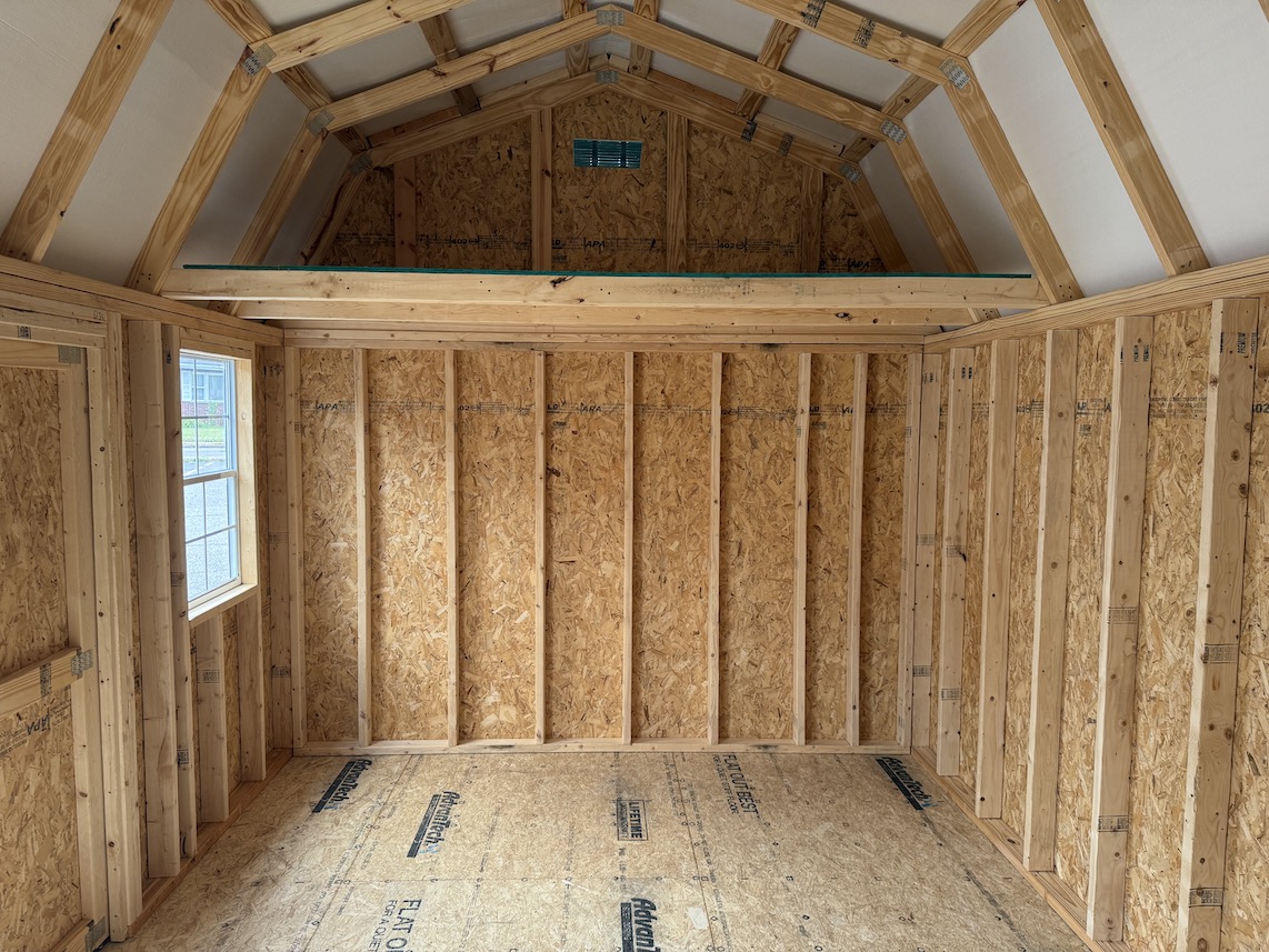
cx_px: 634
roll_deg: -1.5
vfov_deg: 56.8
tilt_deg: -4.3
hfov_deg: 71.6
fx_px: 880
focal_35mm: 24
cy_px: 476
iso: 160
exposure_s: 1/243
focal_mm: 6.76
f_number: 1.78
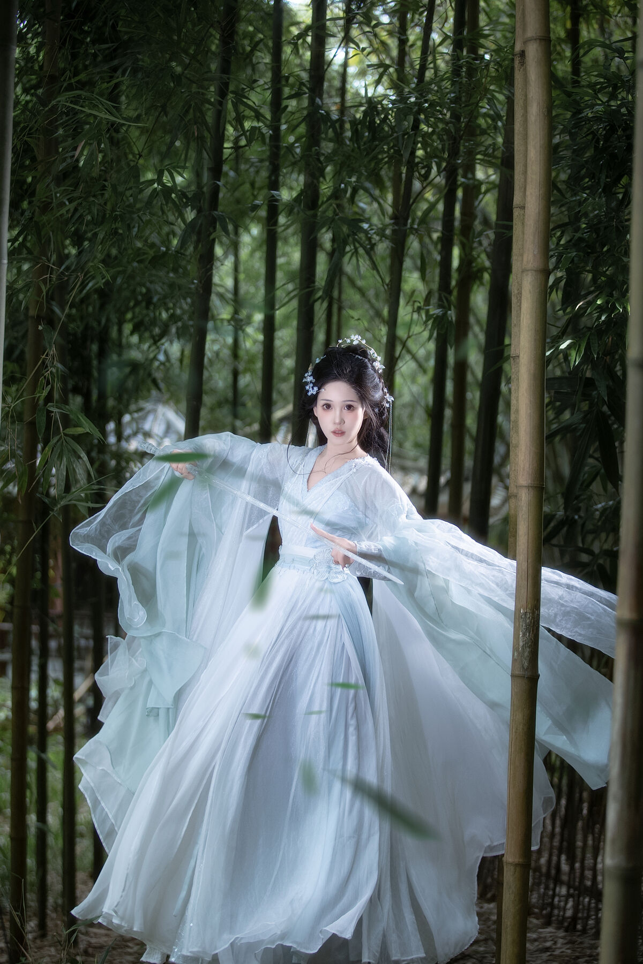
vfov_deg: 28.5
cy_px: 482
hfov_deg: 19.2
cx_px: 322
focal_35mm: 71
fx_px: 1903
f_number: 2.8
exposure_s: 1/640
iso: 800
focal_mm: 70
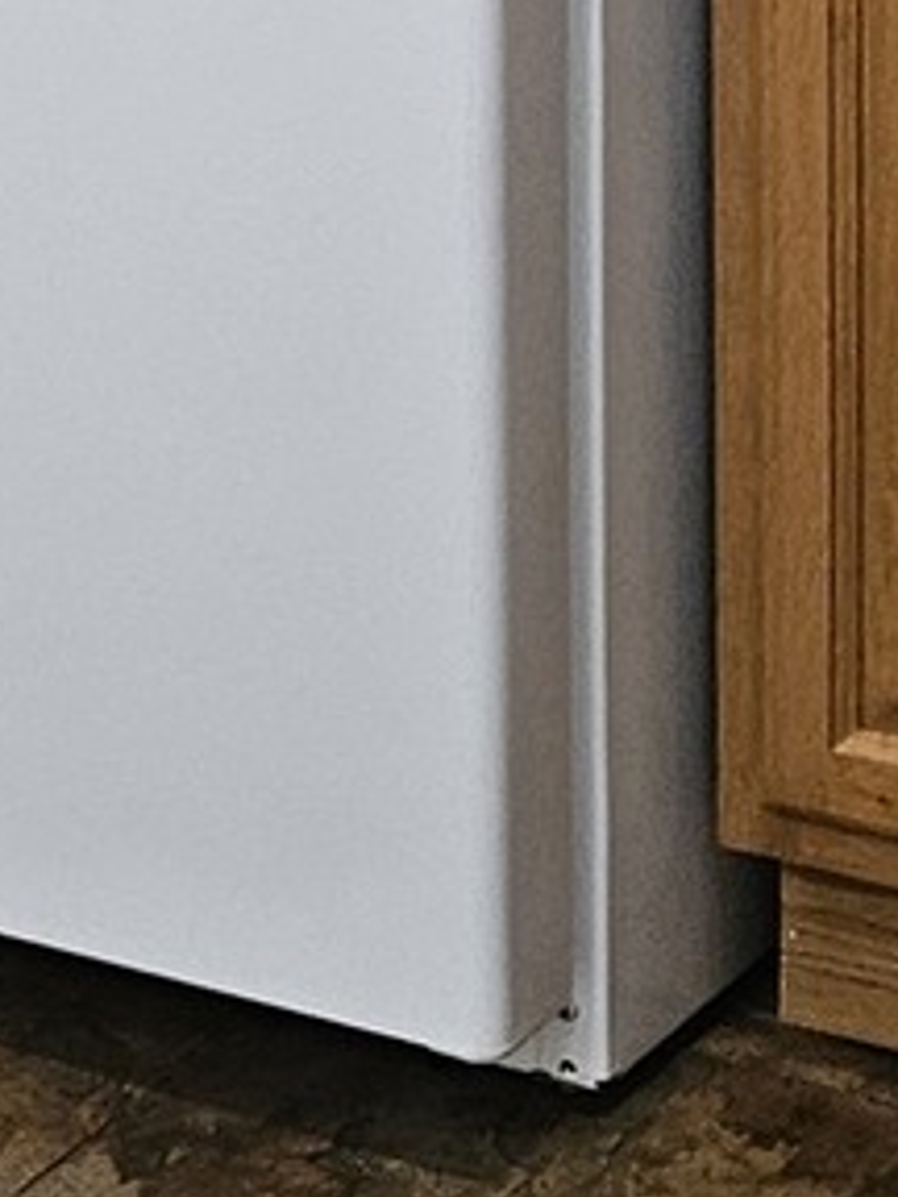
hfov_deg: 7.8
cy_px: -46
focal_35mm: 184
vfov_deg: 10.6
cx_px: -628
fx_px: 6364
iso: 250
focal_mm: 5.4
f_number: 1.8
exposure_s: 1/120
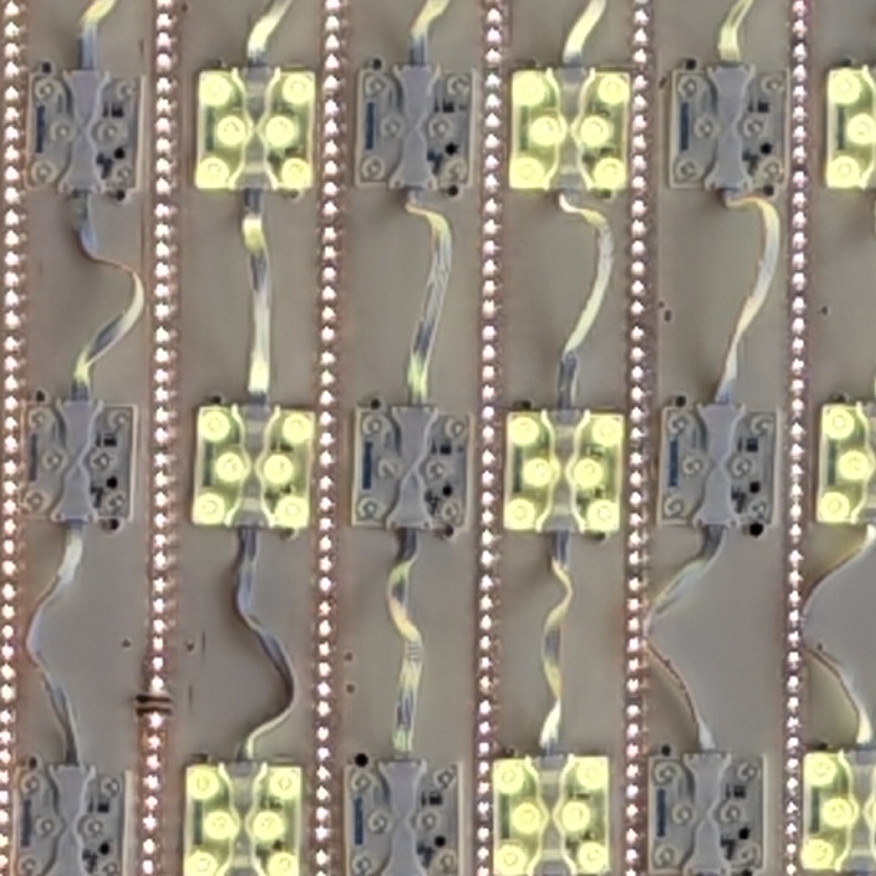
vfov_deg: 6.5
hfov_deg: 6.7
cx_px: 117
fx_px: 7444
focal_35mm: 260
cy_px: 1881
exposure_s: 1/60
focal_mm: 6.12
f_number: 1.9
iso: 50
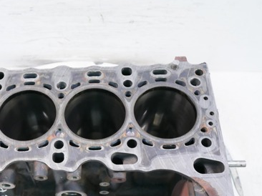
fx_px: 318
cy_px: 153
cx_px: 69
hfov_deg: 43.5
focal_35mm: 42
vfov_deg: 33.4
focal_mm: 12
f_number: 3.5
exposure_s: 1/60
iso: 500
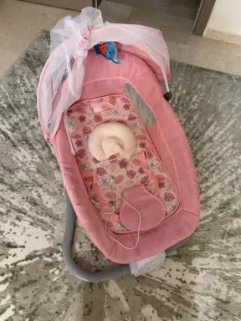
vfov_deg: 69.4
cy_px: 155
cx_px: 120
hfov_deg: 54.9
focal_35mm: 25
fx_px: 232
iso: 640
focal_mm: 6.76
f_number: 1.78
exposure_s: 1/50
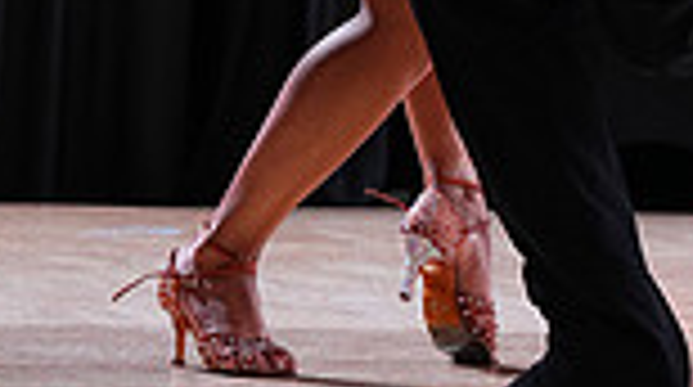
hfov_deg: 3.9
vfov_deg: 2.2
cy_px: -594
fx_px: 10162
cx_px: 551
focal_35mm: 554
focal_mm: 140
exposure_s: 1/250
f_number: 4
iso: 1250
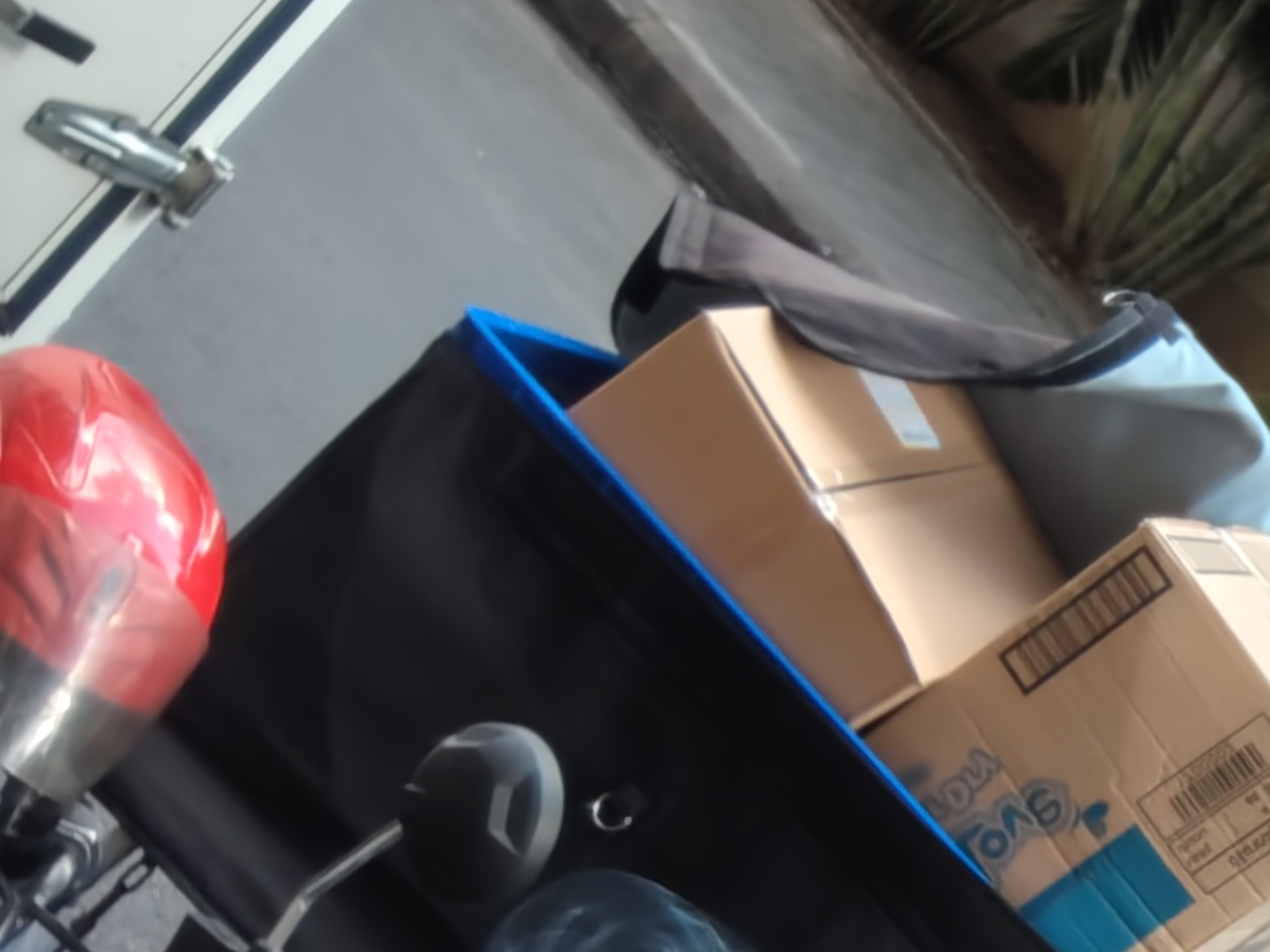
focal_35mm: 98
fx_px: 3594
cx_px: 1744
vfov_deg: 14.9
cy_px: 933
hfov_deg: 18.4
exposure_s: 1/135
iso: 100
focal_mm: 2.77
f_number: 2
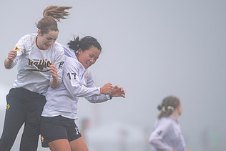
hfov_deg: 3.5
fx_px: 3655
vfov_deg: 2.4
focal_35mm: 582
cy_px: 110
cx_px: 65
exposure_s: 1/800
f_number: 2.8
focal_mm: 270
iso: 100
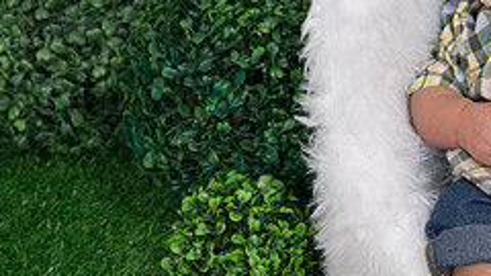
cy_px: 68
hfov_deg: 23.5
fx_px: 1120
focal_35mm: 86
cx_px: 511
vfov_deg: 14.0
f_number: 5.6
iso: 1600
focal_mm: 34
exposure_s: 1/125
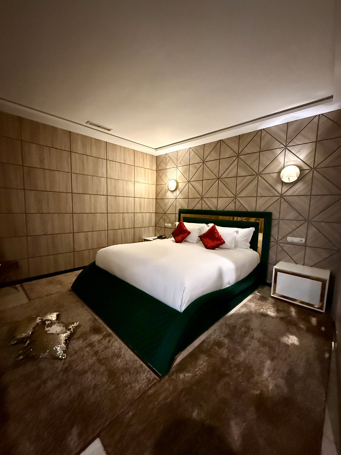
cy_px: 228
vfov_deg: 102.1
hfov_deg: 85.7
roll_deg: -1.4
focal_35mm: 14
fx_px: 184
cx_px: 170
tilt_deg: -4.9
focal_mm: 2.22
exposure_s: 1/50
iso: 1250
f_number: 2.2
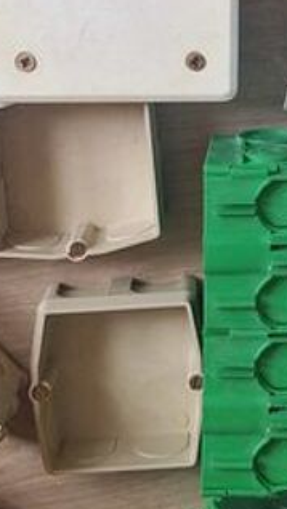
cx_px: 316
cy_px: -103
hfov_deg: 11.4
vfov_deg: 19.2
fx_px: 1420
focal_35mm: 105
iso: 160
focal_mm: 5.54
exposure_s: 1/50
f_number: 1.8
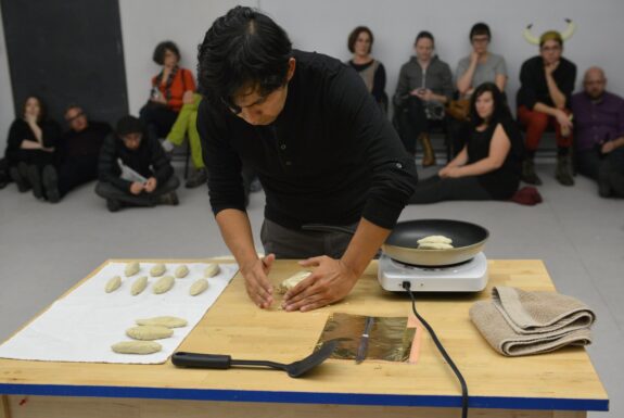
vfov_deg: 33.5
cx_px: 312
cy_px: 209
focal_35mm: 40
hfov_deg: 48.4
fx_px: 694
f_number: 4
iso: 3200
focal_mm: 40
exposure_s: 1/200
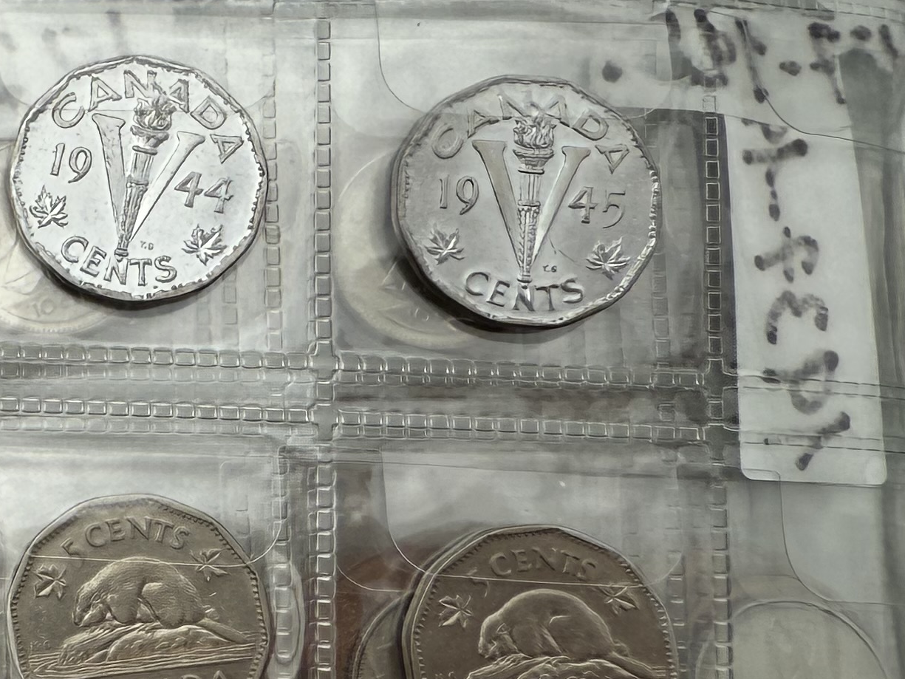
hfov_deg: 21.8
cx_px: -324
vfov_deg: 18.6
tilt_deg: -78.5
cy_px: 227
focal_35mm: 79
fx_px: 2066
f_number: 2.2
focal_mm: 2.22
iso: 40
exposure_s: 1/398
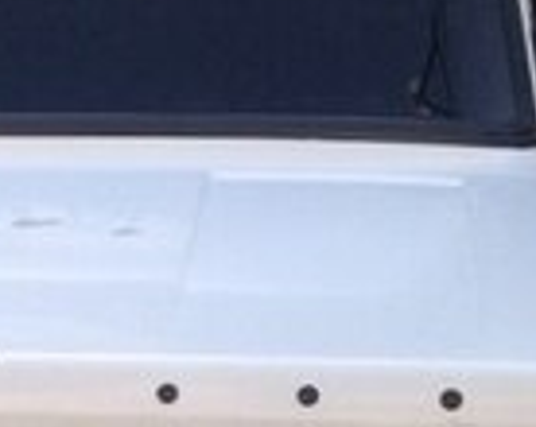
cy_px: 588
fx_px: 2440
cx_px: -198
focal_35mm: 154
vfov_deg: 9.8
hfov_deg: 12.1
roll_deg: +2.5
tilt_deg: -17.4
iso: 50
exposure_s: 1/653
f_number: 2.4
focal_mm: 4.12
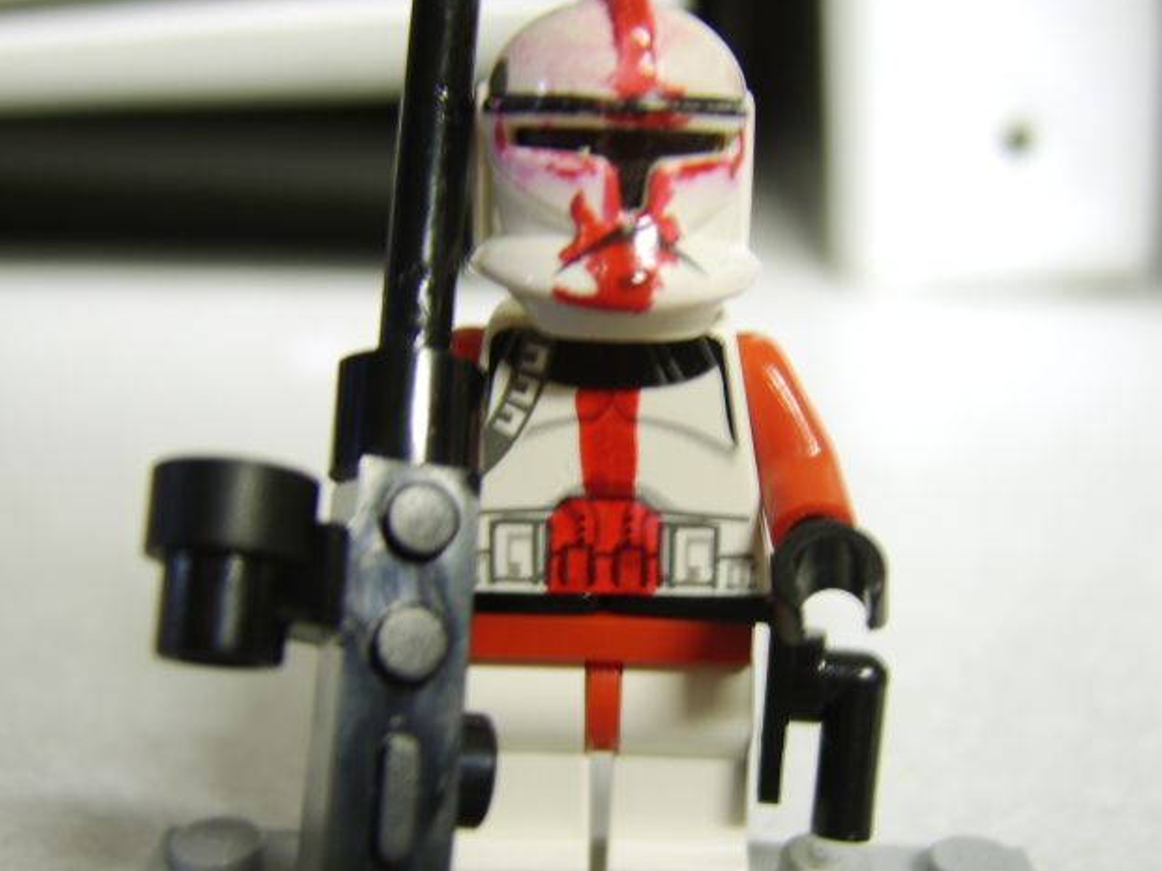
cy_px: 465
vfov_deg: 39.6
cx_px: 643
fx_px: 1208
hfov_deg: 51.3
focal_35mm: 36
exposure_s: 1/3
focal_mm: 8.13
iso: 71
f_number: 2.7
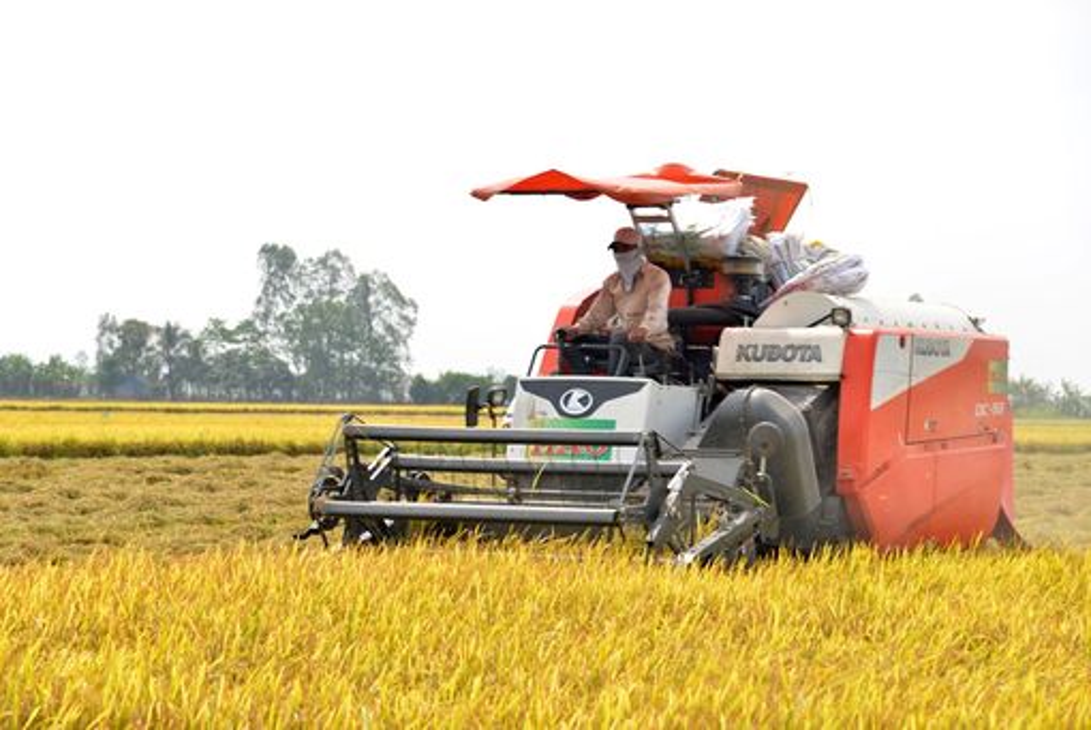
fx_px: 3640
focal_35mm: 120
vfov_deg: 11.4
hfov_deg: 17.0
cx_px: 546
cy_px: 365
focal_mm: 120
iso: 100
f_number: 6.3
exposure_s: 1/200
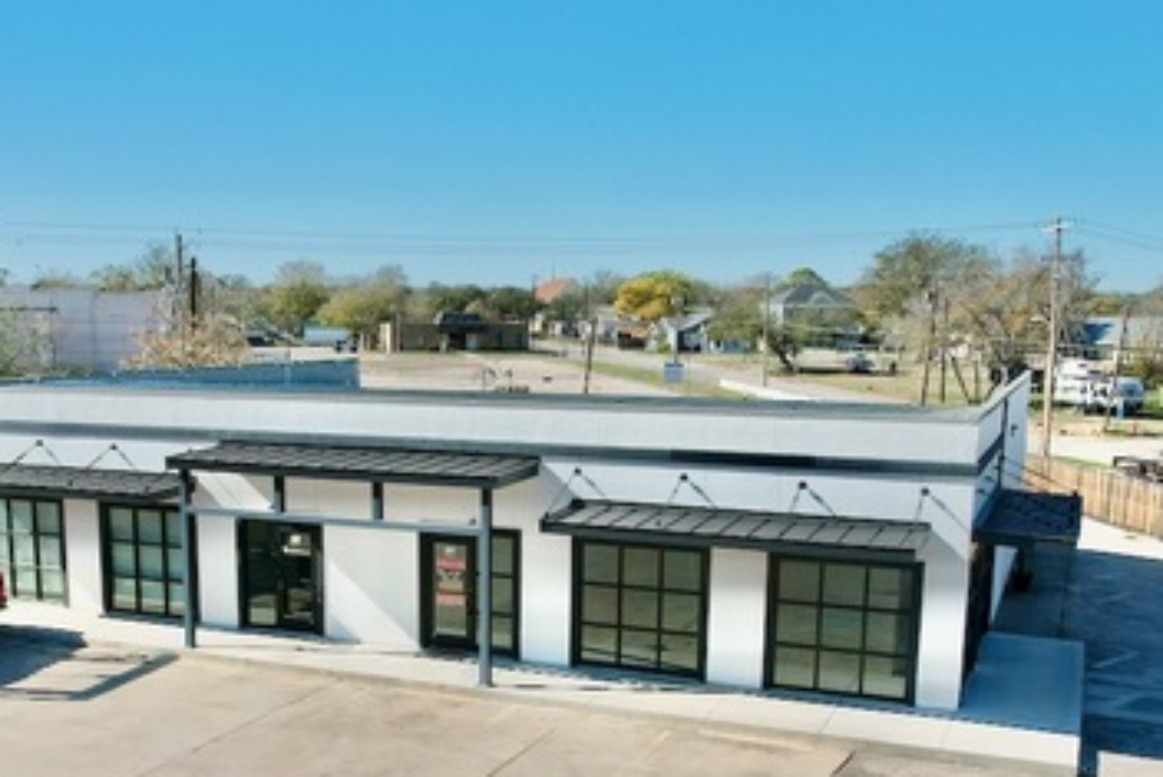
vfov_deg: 32.9
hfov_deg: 48.1
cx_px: 453
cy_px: 570
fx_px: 1293
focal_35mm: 40
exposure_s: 1/2500
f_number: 2.8
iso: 100
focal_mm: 8.38
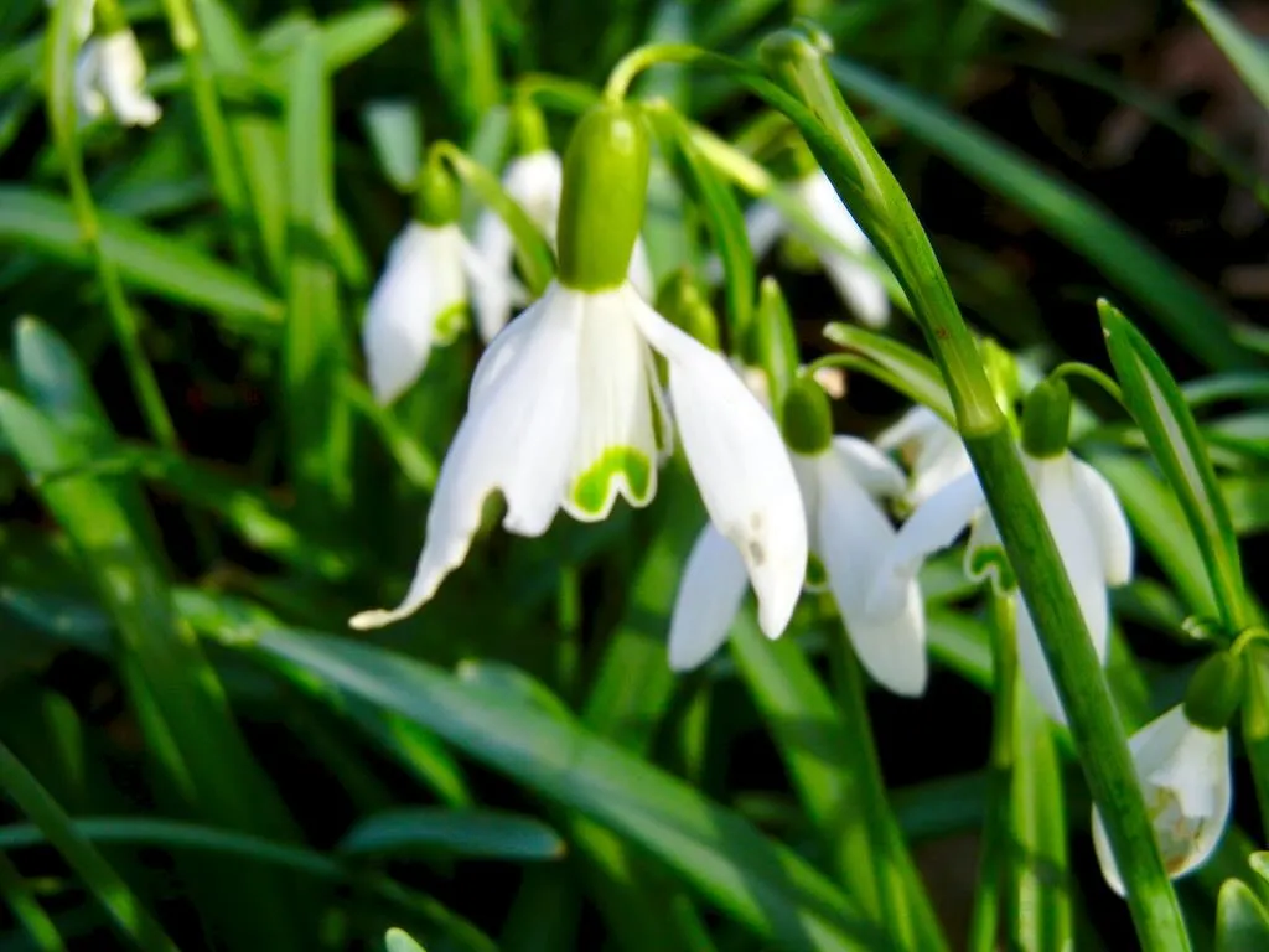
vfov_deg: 21.6
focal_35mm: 68
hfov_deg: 28.6
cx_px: 634
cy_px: 476
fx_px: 2493
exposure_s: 1/544
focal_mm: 12.2
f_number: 4.1
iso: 160
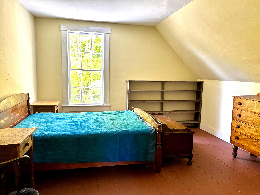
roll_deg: -2.5
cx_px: 130
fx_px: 180
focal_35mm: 24
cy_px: 98
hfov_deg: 71.6
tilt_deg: -7.7
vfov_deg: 56.8
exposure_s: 1/82
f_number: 1.78
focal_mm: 6.76
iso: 200
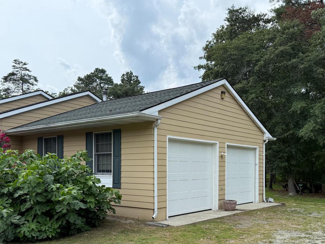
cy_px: 164
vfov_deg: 41.2
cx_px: 184
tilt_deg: +1.5
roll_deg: +0.2
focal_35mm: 34
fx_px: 319
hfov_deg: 53.8
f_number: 1.78
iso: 100
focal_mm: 6.76
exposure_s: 1/3759
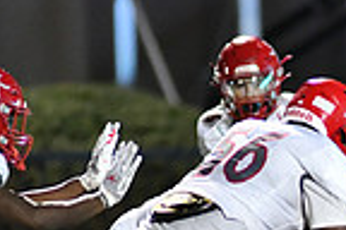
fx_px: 11638
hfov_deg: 1.7
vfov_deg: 1.1
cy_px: 279
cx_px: 423
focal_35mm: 1211
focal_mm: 300
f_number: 2.8
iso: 6400
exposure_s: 1/1000
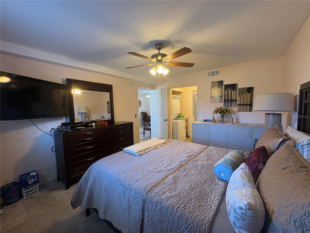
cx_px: 155
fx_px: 125
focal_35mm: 14
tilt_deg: -3.4
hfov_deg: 102.1
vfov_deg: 85.7
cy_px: 116
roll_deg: +2.0
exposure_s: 1/60
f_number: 2.2
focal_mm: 2.22
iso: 125
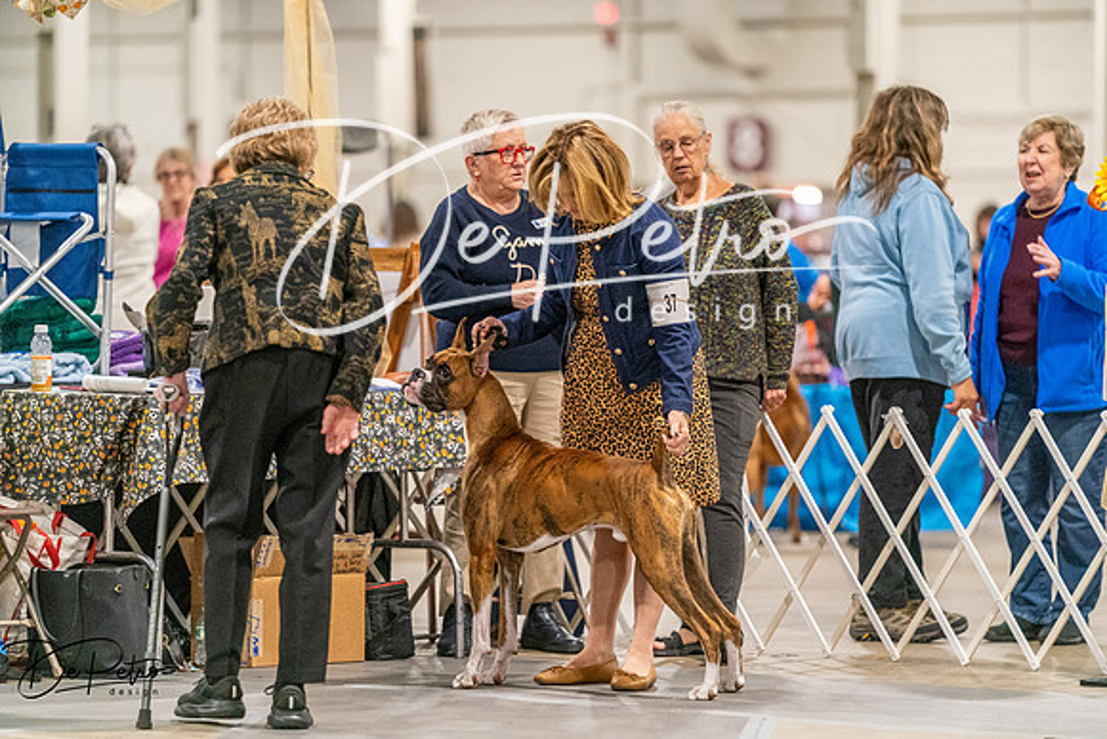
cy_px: 370
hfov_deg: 10.3
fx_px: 6151
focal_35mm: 200
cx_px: 554
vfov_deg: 6.9
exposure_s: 1/250
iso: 6400
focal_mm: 200
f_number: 3.2
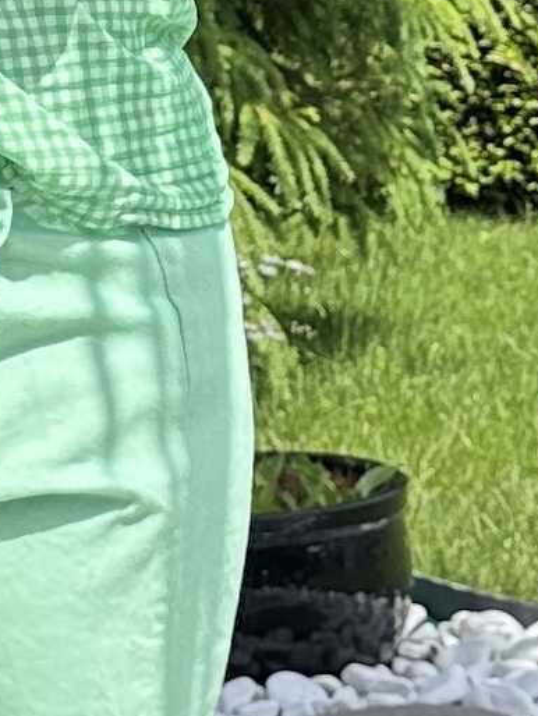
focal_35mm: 77
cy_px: -220
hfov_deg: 17.8
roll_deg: +1.2
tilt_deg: -0.2
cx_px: -185
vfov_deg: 22.6
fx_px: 1594
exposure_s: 1/1304
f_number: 1.78
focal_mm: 6.86
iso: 80
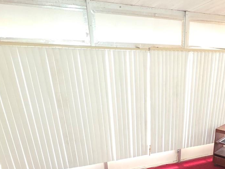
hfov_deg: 57.5
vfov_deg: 42.8
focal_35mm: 30
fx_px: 195
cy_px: 152
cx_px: 163
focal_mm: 2.2
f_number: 1.9
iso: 400
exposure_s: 1/30
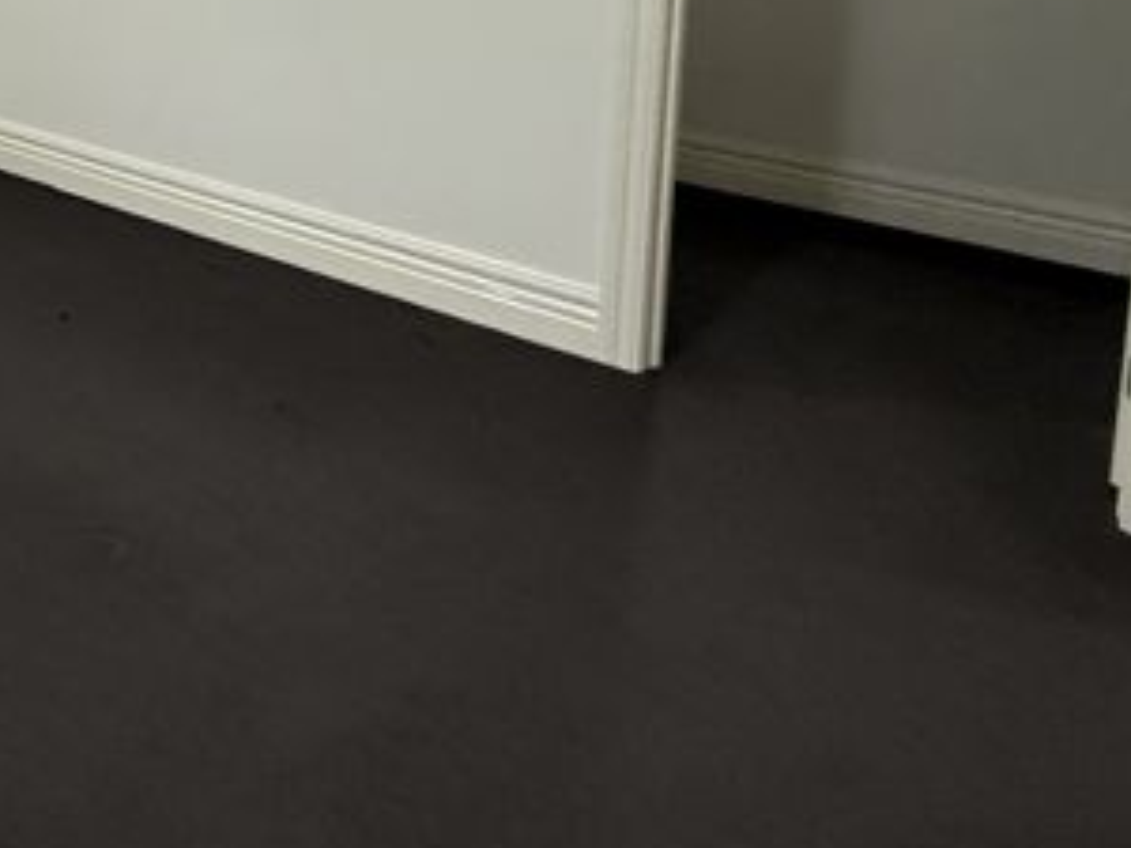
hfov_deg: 36.1
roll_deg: +0.6
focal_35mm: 42
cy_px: -57
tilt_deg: -5.2
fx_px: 1372
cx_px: -185
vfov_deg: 31.0
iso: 320
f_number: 2.2
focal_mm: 2.22
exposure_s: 1/100
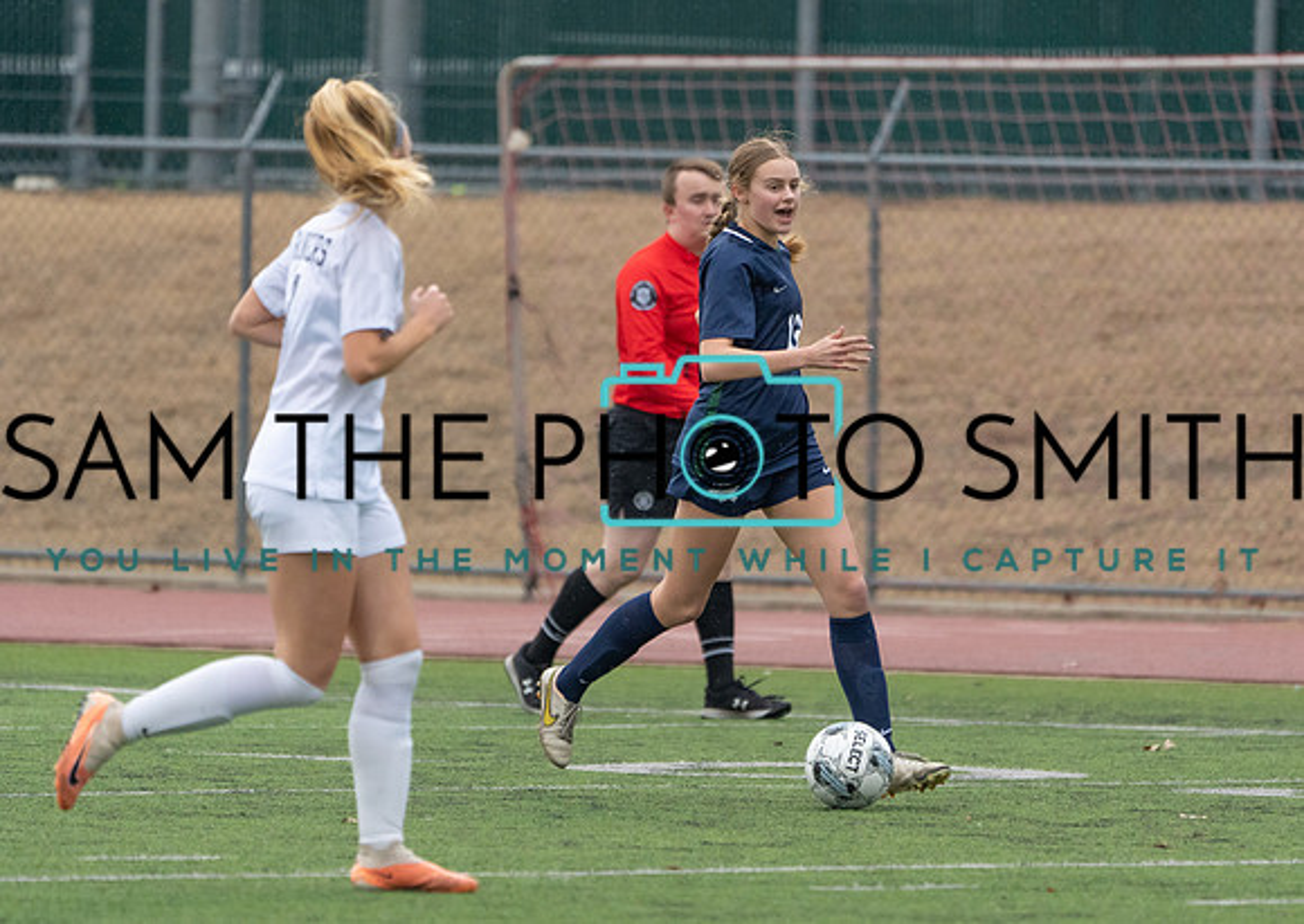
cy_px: 458
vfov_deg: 2.5
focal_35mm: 581
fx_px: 21467
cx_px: 699
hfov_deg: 3.5
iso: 1600
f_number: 5.6
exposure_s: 1/1250
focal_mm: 400
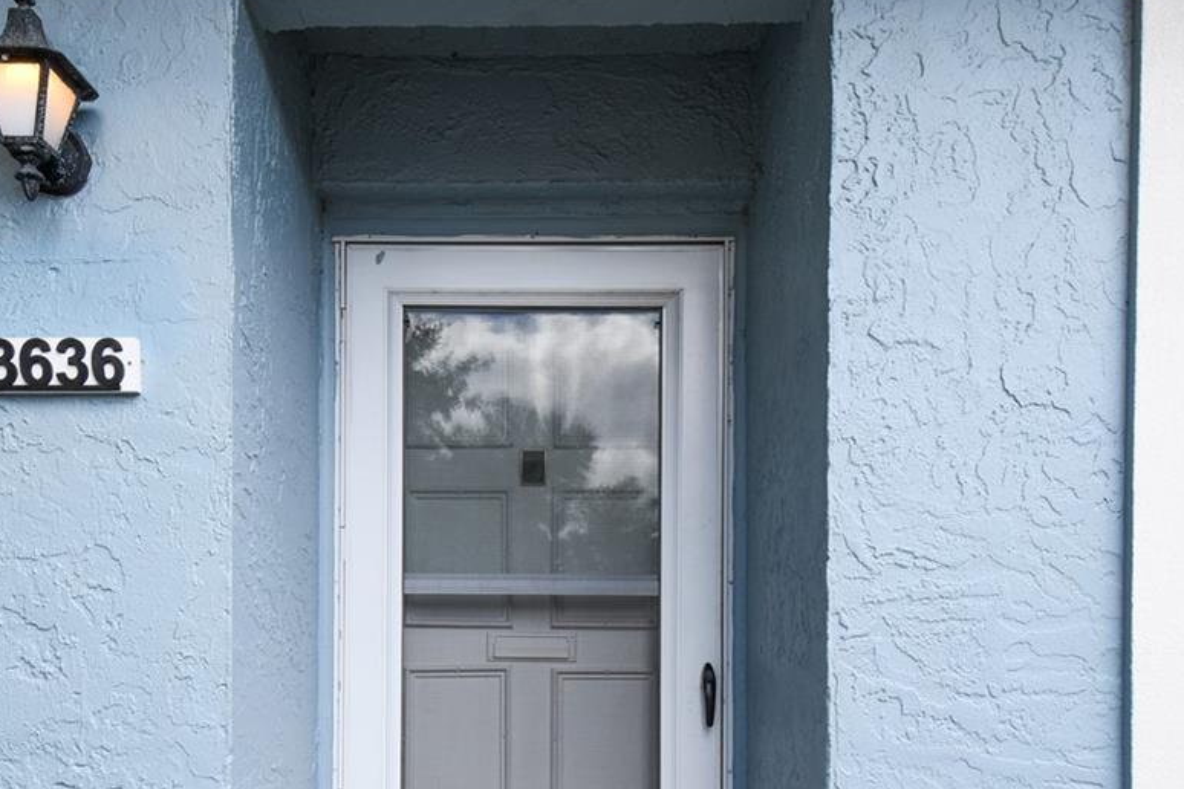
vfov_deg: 40.3
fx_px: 1019
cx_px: 528
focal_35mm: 31
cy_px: 651
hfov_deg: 60.1
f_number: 7.1
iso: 100
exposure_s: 1/30
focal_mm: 10
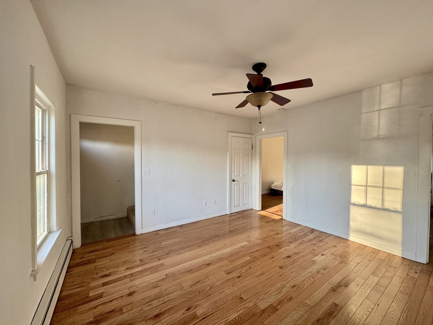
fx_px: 175
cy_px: 162
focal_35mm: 14
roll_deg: +0.0
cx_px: 216
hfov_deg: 102.1
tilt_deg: -1.4
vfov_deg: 85.7
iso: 250
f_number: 2.2
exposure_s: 1/120
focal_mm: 2.22
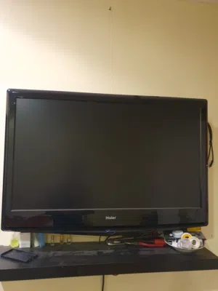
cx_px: 109
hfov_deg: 53.1
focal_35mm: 26
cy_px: 146
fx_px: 218
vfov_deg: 67.3
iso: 500
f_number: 1.5
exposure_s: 1/50
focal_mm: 4.32
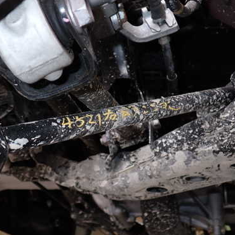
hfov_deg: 38.4
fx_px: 330
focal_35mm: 43
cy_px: 111
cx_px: 66
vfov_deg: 39.2
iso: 200
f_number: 2.3
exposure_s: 1/30
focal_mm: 5.4
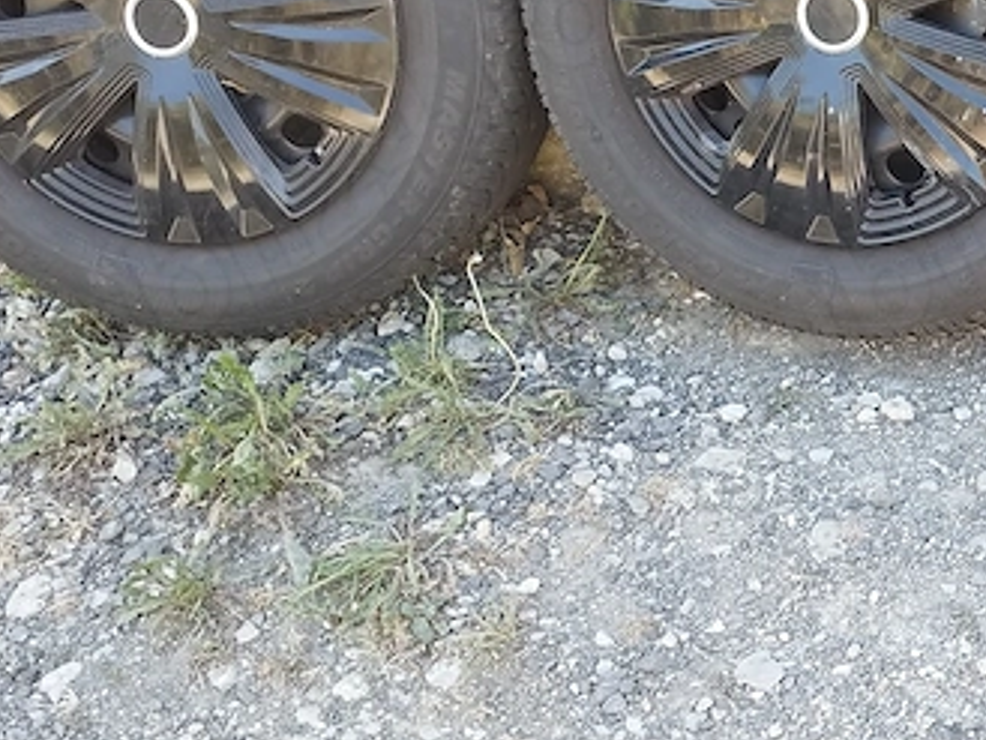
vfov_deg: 20.1
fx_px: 2080
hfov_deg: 23.1
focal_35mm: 73
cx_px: 1346
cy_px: 267
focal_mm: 5.89
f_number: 1.89
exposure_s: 1/50
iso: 120
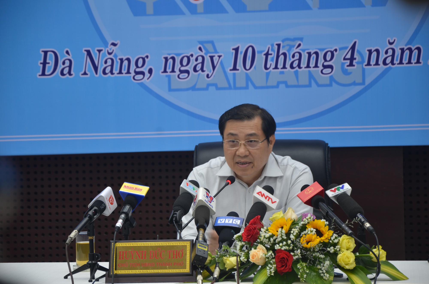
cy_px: 142
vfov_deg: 8.7
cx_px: 214
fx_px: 1873
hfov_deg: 13.1
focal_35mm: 158
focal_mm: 105
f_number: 5.6
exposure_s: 1/10
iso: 160
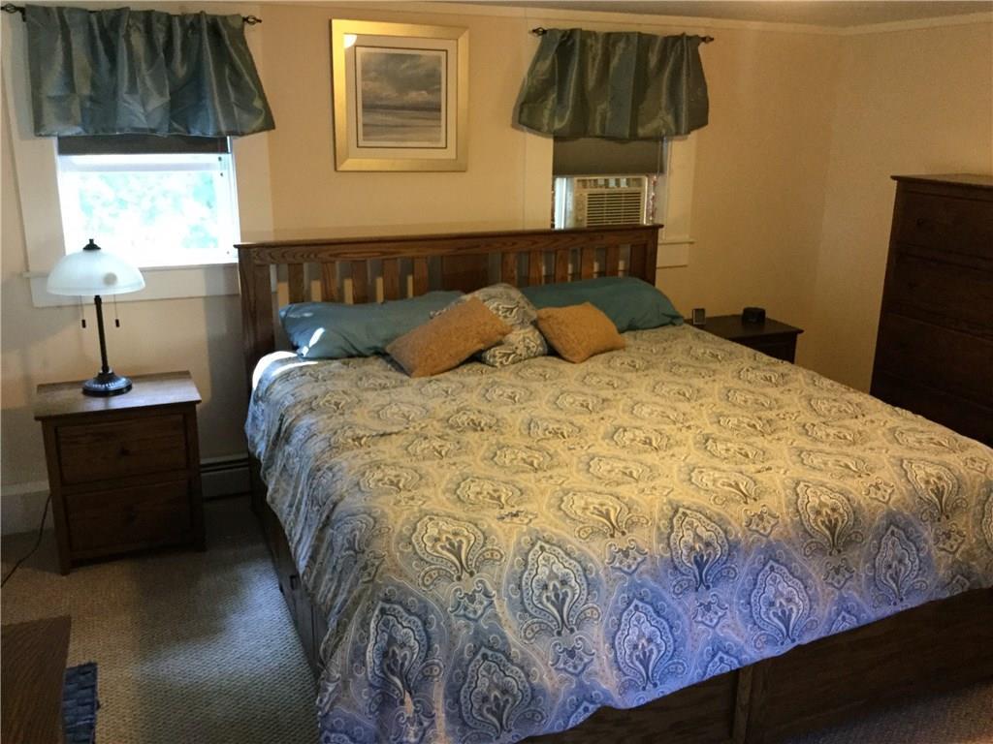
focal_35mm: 31
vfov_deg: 45.4
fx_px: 889
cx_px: 496
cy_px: 372
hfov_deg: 58.4
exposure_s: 1/17
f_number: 2.4
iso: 200
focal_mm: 3.3
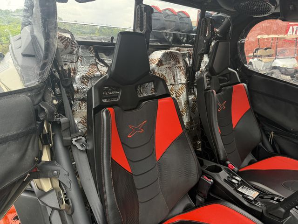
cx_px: 149
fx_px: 207
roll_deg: +0.0
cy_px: 112
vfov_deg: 56.8
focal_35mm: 24
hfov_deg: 71.6
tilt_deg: -16.9
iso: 200
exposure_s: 1/169
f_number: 1.78
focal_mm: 6.76
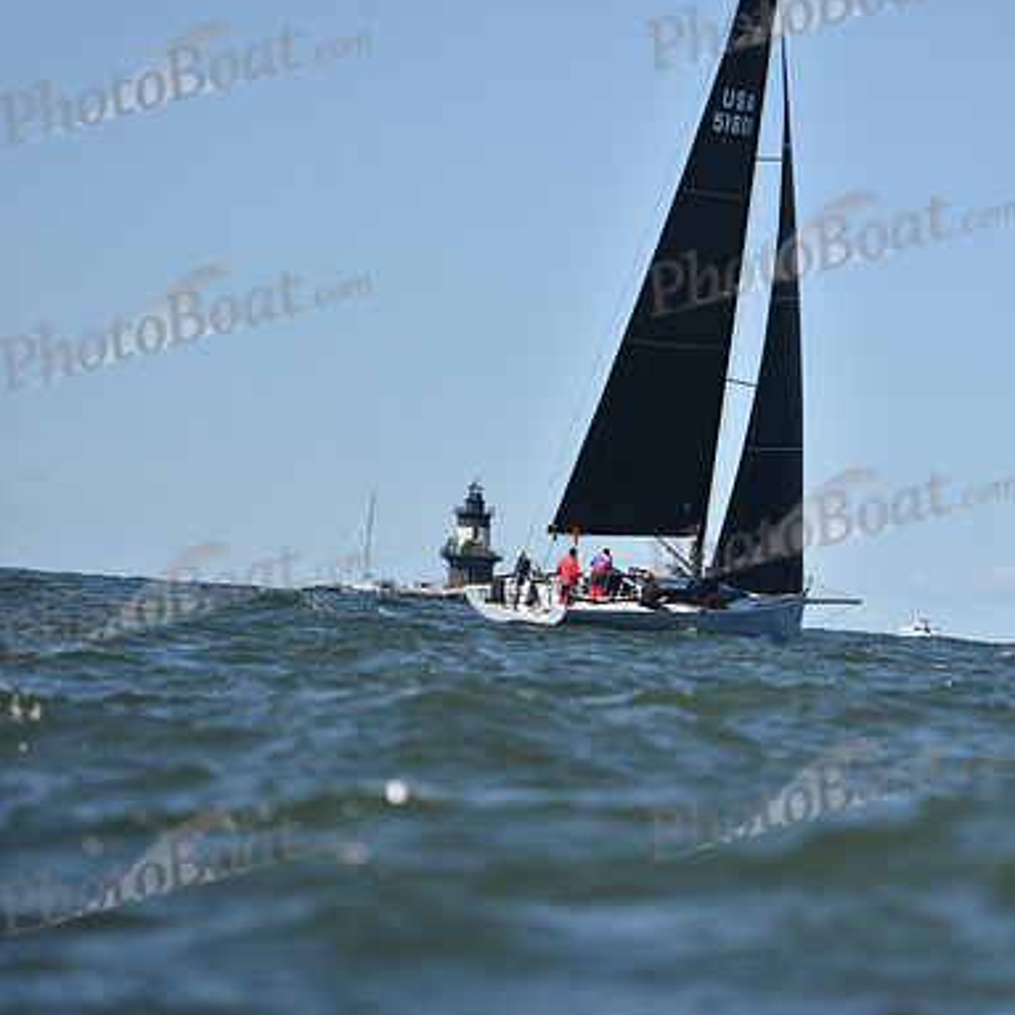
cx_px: 510
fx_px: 6403
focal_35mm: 193
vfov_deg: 9.1
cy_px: 424
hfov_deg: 9.1
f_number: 3.2
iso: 250
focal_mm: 150
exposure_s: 1/8000
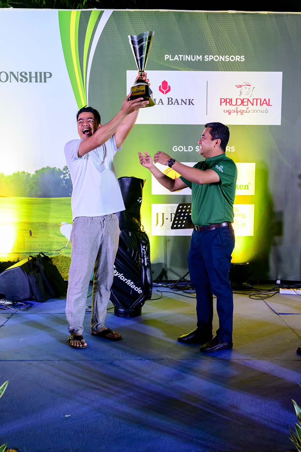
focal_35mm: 39
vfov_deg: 49.6
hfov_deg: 34.2
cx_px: 150
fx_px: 489
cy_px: 226
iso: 4500
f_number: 4.5
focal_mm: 39
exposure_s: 1/250
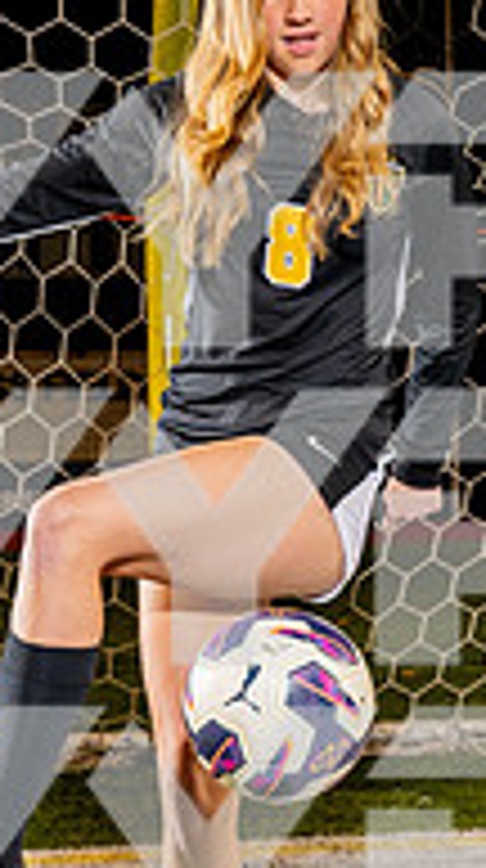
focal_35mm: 115
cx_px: 324
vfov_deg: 18.6
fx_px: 2645
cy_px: 531
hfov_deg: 10.5
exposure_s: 1/250
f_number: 5.6
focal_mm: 47
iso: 800
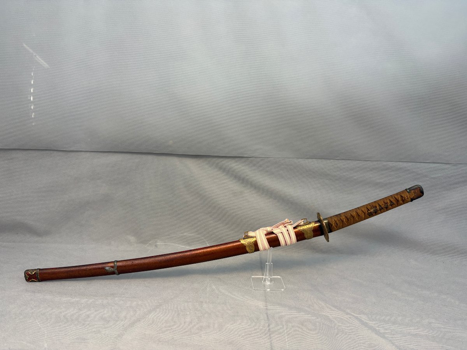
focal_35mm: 26
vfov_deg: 53.1
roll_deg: -0.9
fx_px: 351
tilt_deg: -10.9
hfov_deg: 67.3
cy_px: 175
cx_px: 234
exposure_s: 1/100
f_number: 1.6
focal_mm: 5.96
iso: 100
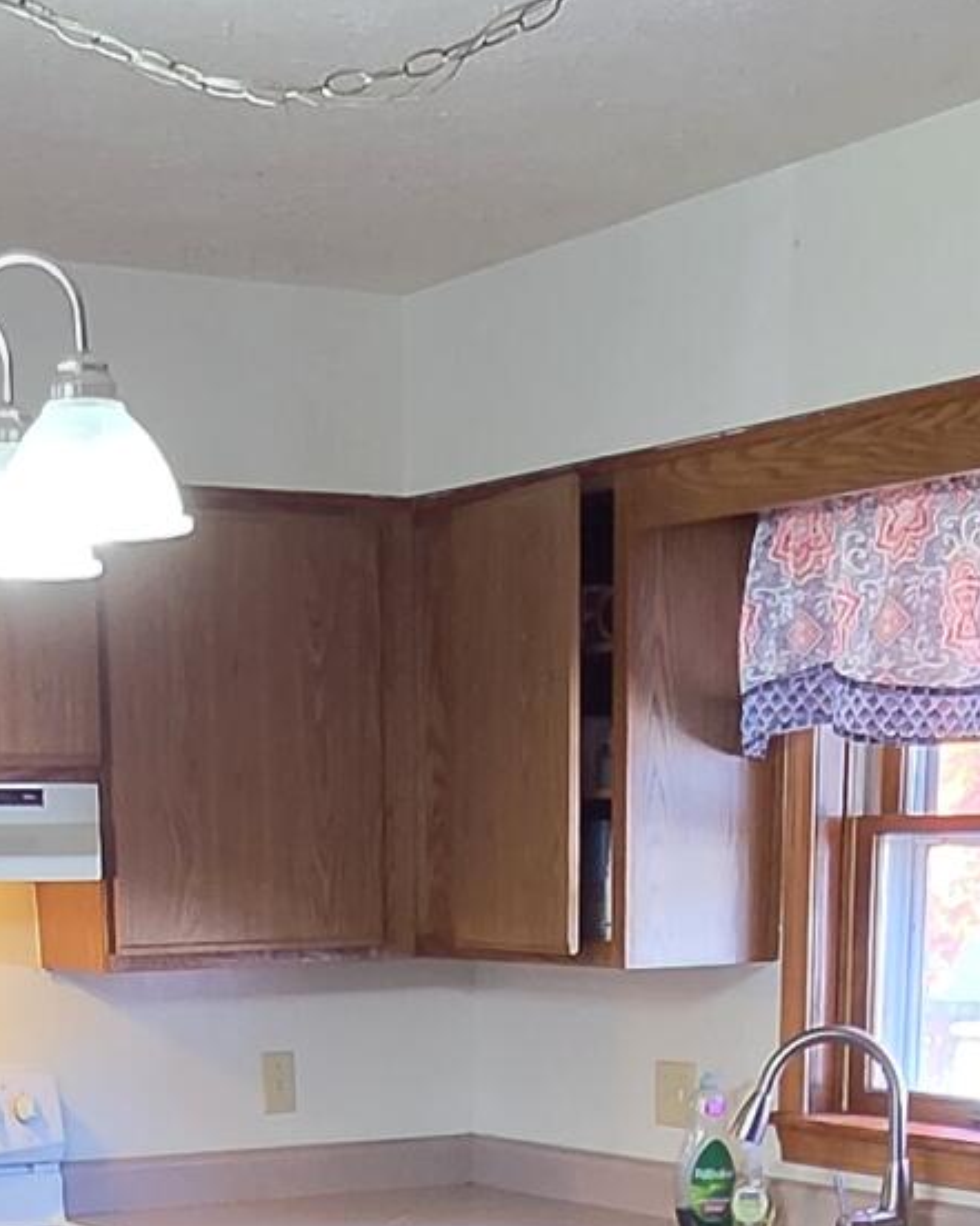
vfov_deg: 24.1
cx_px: 336
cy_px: 1601
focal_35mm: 69
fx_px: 2504
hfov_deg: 22.1
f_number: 2.2
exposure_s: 1/60
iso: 200
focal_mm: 2.2
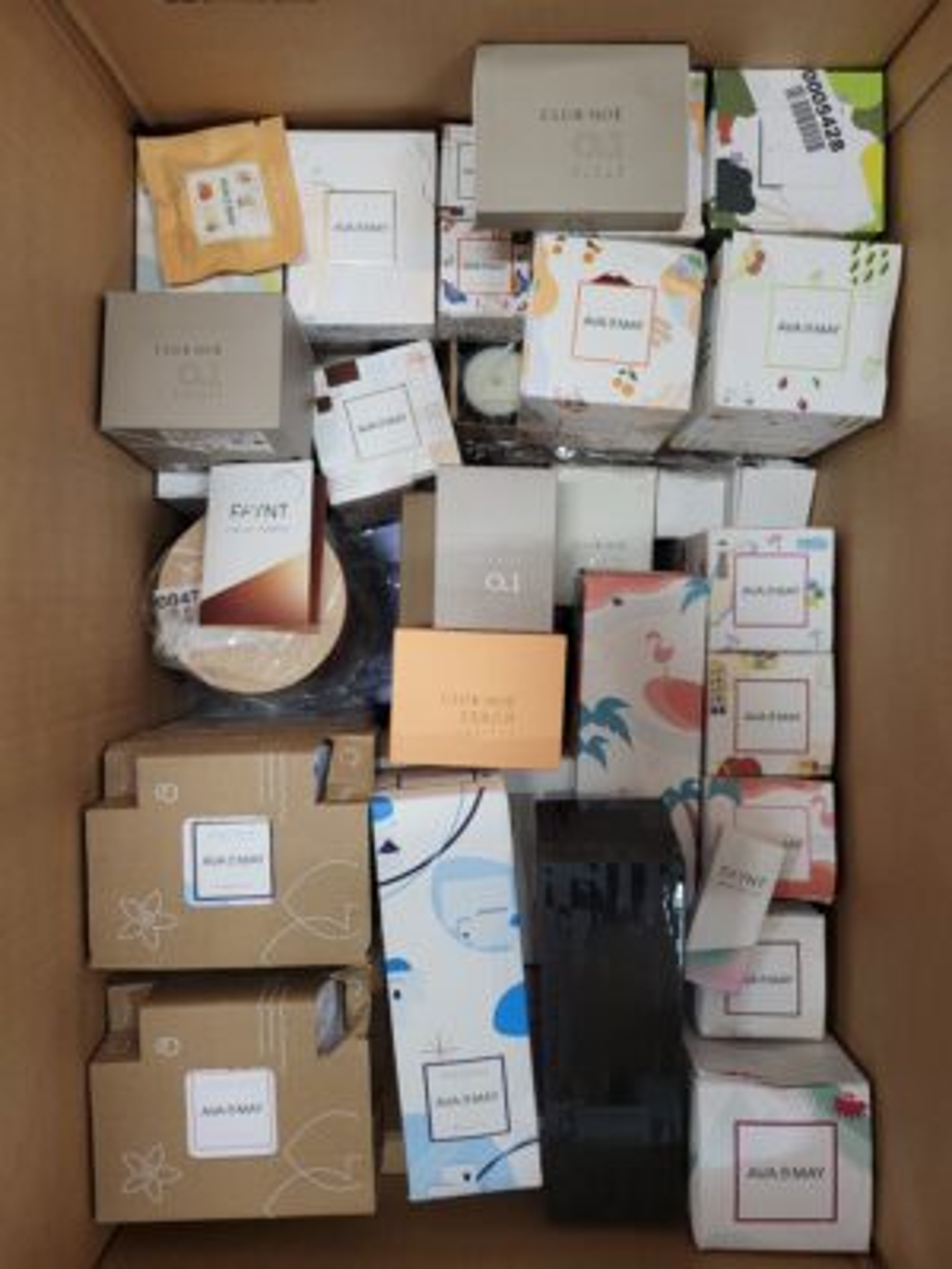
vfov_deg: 67.3
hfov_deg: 53.1
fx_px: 953
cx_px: 476
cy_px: 634
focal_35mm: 26
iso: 200
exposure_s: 1/50
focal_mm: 5.4
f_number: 1.8
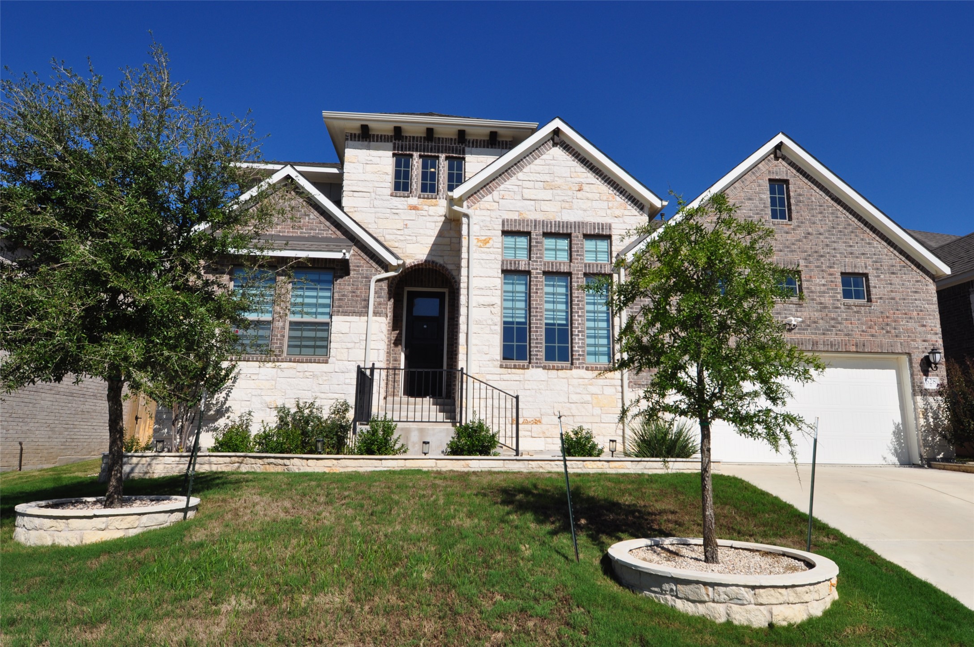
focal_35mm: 21
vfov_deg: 59.4
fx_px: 567
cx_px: 487
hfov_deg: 81.3
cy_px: 324
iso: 200
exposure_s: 1/500
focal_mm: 14
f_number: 11
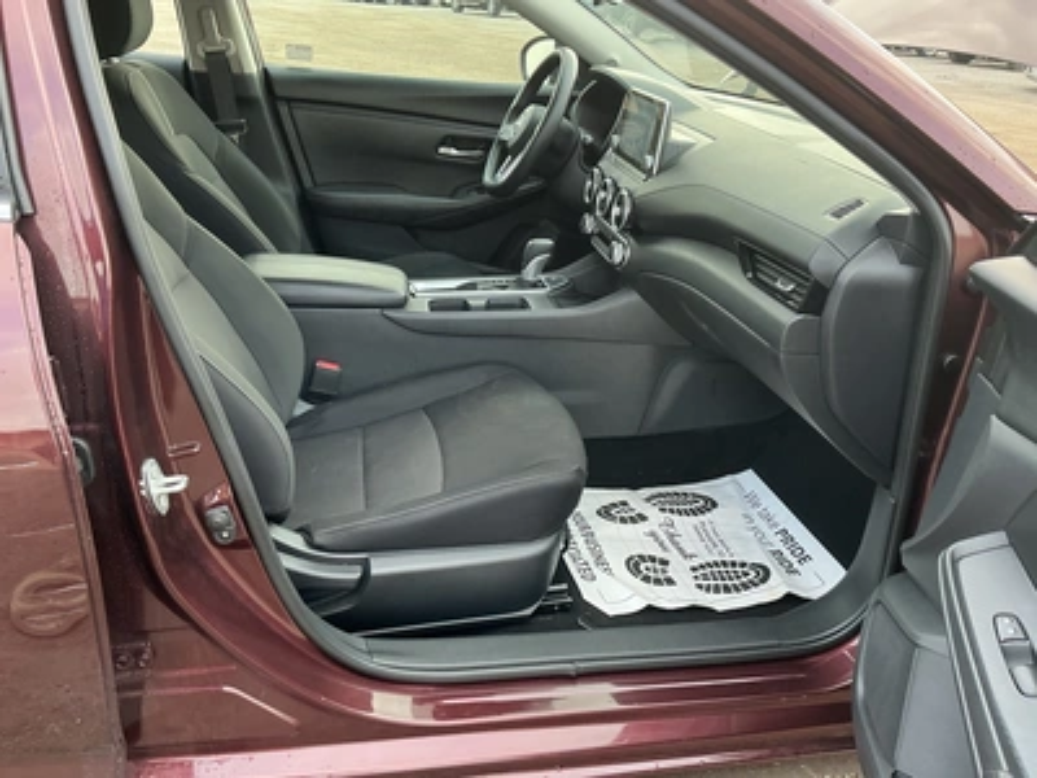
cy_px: 389
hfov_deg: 63.4
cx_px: 518
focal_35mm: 28
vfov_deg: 49.7
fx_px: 839
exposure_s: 1/122
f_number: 1.8
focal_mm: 3
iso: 40
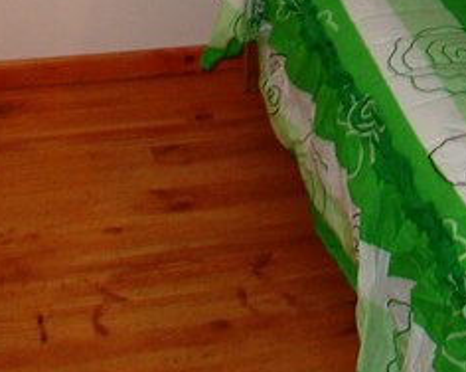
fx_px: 1198
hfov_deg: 22.0
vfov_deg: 16.0
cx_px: 261
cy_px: -206
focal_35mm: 87
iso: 100
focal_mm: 5.8
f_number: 2.8
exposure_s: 1/45
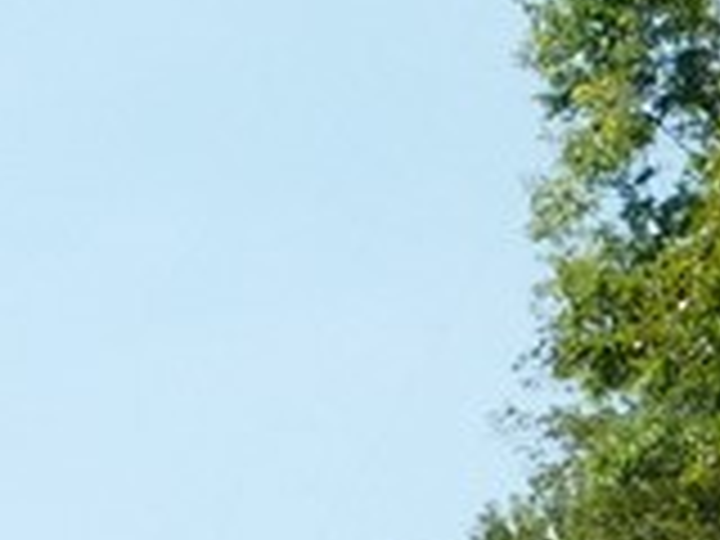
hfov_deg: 8.3
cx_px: 1251
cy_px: 1260
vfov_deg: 6.2
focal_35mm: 231
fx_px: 4805
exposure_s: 1/1000
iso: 125
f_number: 3.5
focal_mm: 6.3
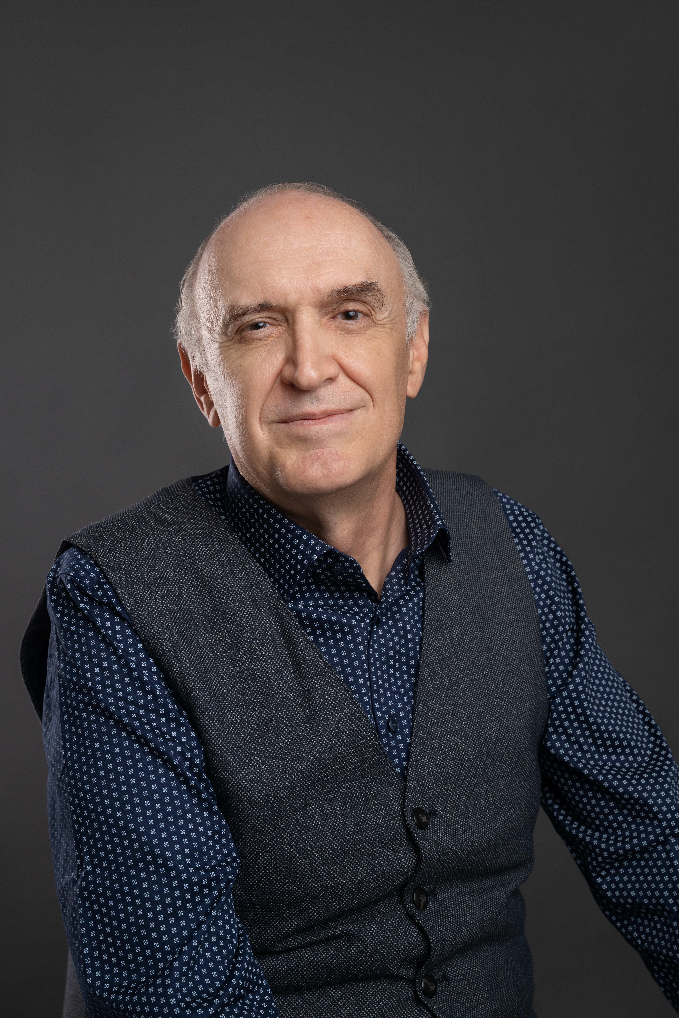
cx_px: 340
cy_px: 509
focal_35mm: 55
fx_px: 1556
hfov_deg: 24.6
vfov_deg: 36.2
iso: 400
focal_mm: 55
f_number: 8
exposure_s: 1/125
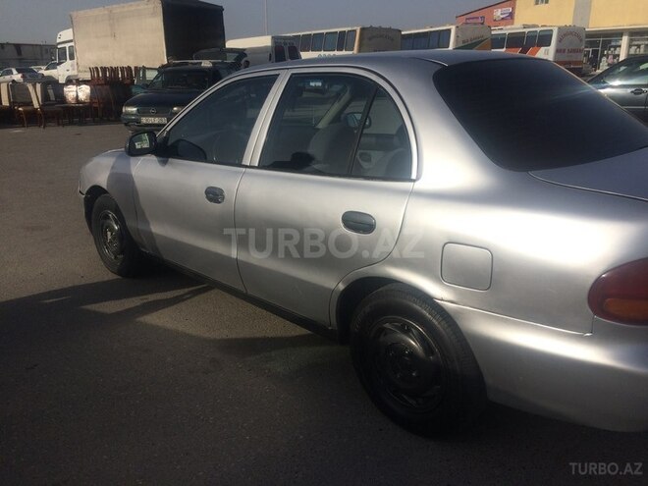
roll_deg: +0.6
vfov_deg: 48.2
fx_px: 543
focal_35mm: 29
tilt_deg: -18.0
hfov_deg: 61.7
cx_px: 324
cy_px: 243
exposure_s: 1/4566
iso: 32
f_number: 2.2
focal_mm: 4.15
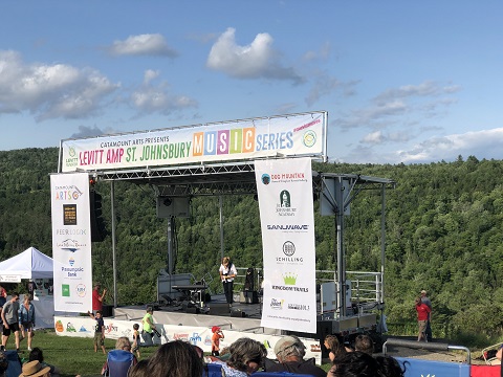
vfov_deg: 25.7
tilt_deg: +1.7
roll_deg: +0.5
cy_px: 188
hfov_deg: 33.8
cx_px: 252
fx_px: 828
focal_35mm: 57
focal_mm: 6.6
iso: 20
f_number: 2.8
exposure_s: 1/1143
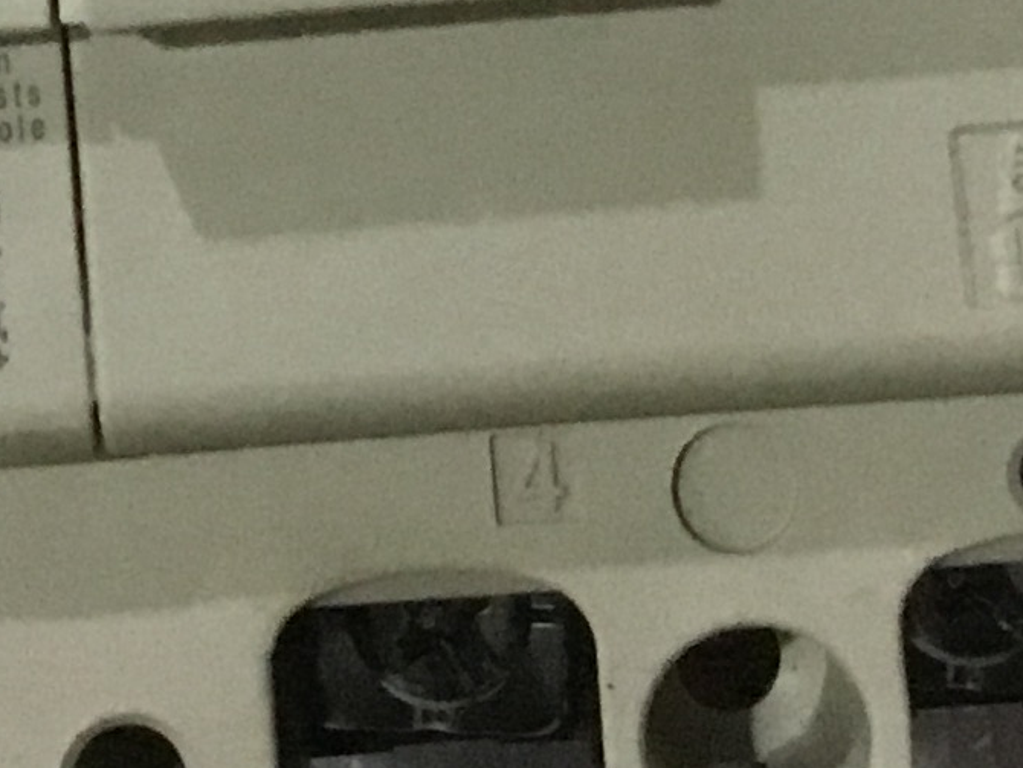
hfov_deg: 13.0
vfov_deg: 9.3
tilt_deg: -61.7
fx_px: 4464
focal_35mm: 151
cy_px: -666
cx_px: 202
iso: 200
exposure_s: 1/25
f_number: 2.4
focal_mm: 3.3
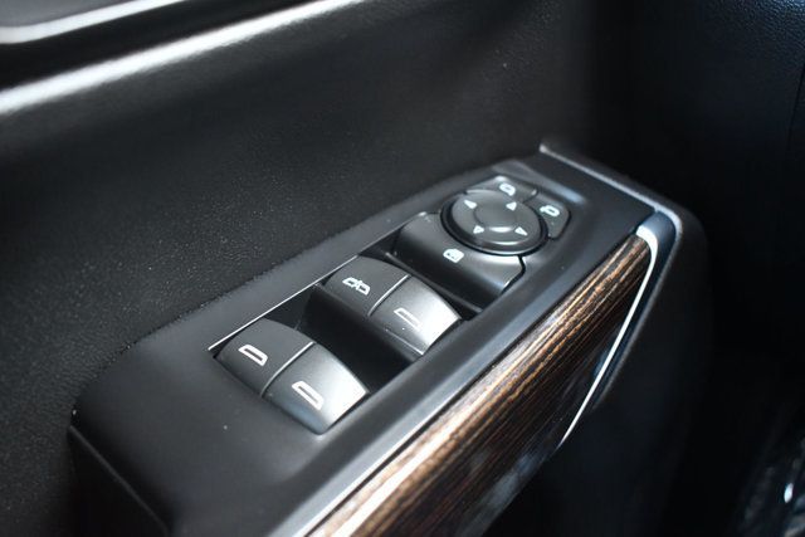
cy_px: 268
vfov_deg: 36.0
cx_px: 402
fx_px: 827
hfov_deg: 51.9
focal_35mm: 37
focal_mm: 25
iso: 3600
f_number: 4
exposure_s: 1/60
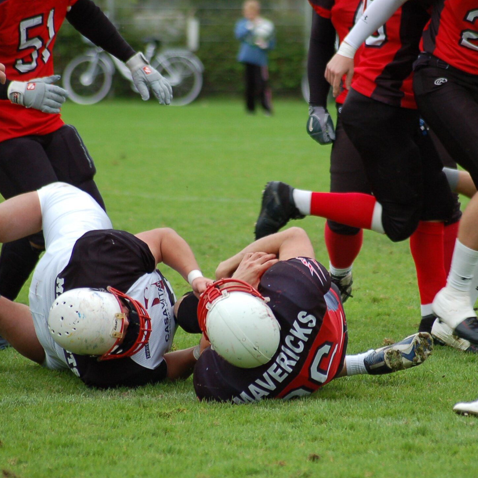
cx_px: 299
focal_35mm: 376
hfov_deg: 4.7
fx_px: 5869
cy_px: 239
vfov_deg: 4.7
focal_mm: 195
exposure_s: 1/500
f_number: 5
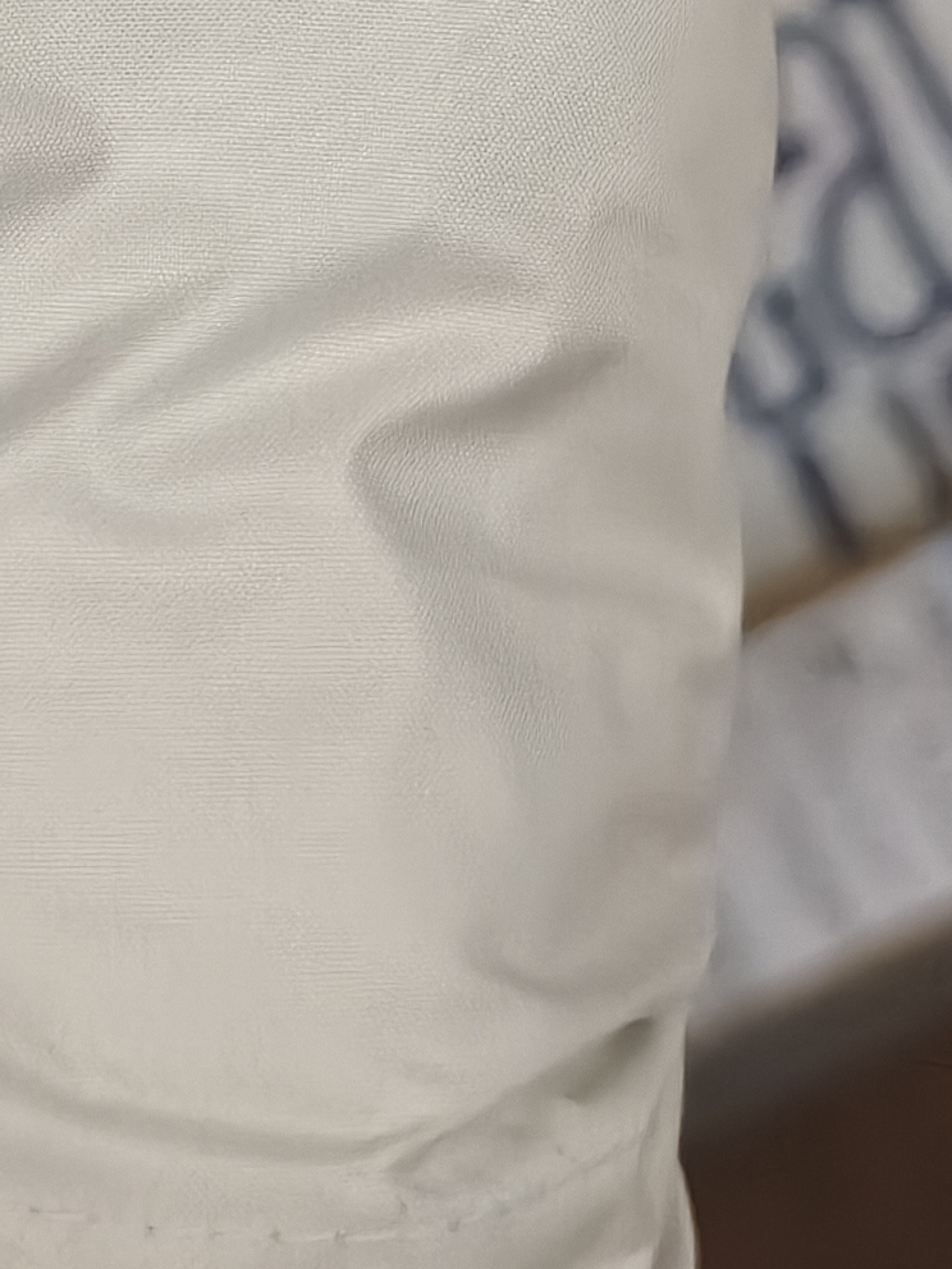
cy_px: -132
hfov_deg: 15.5
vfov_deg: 19.7
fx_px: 3484
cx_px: 298
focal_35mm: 95
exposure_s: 1/260
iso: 4617
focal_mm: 5.6
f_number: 1.57
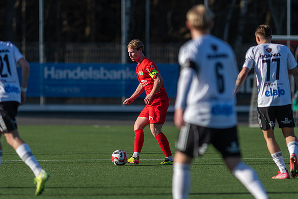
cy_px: 95
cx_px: 145
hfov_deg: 4.4
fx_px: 3908
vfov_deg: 2.9
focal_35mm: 472
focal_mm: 300
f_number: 3.2
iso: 100
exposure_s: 1/1600
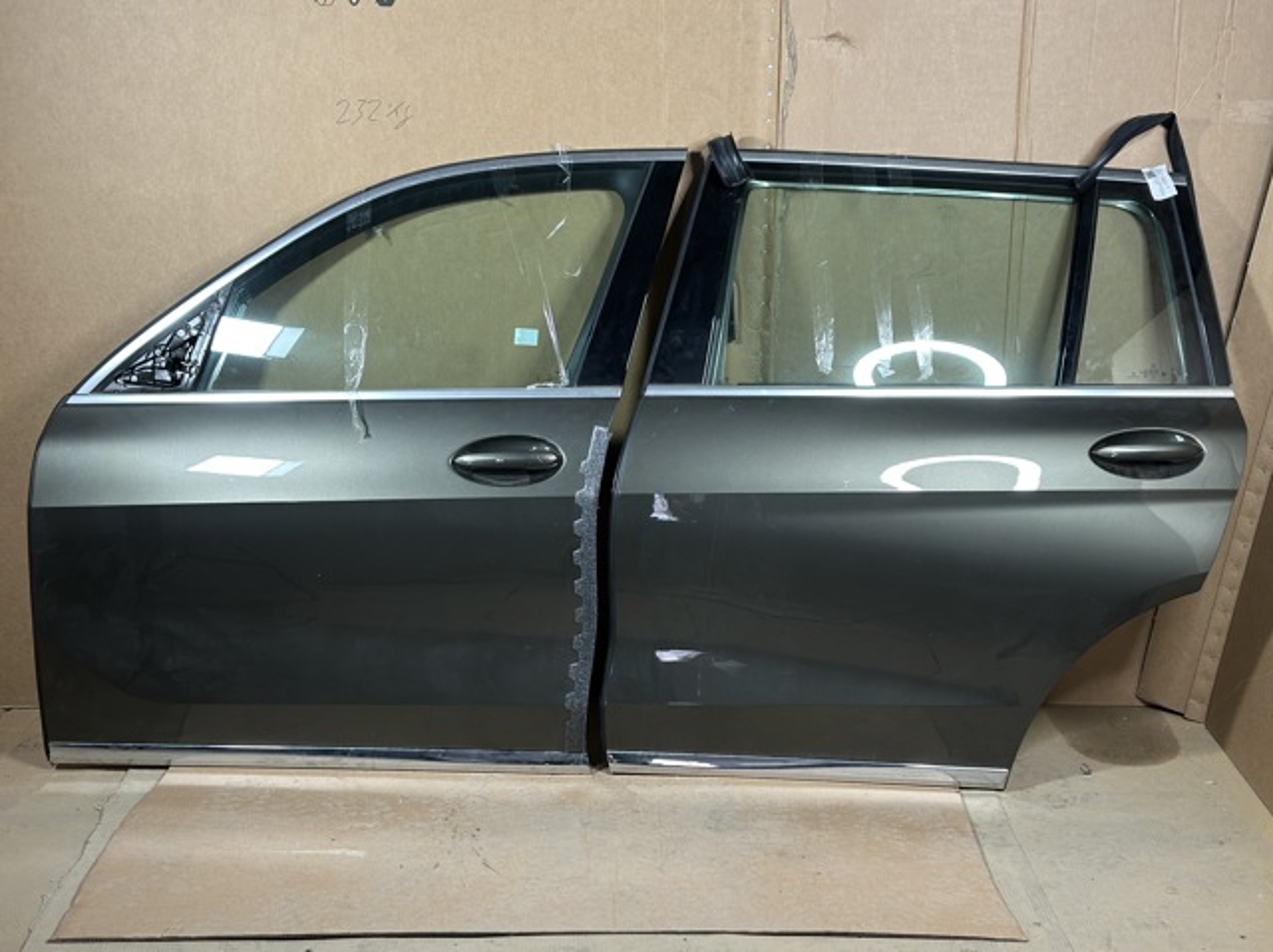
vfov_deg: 30.2
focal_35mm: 48
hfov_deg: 39.7
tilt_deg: -15.7
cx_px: 636
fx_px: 1764
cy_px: 476
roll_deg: -0.7
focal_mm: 6.86
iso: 200
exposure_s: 1/50
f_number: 1.78
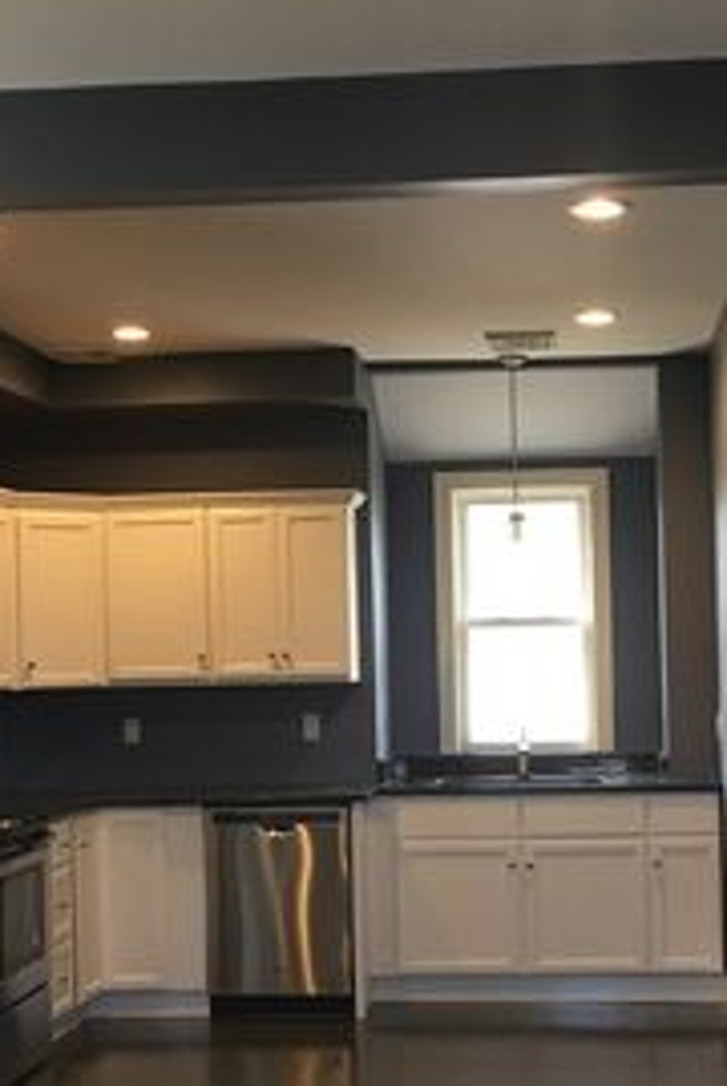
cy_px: 668
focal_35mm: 56
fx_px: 1692
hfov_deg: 24.2
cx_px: 444
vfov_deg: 35.4
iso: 32
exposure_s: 1/15
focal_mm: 4.15
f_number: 2.2
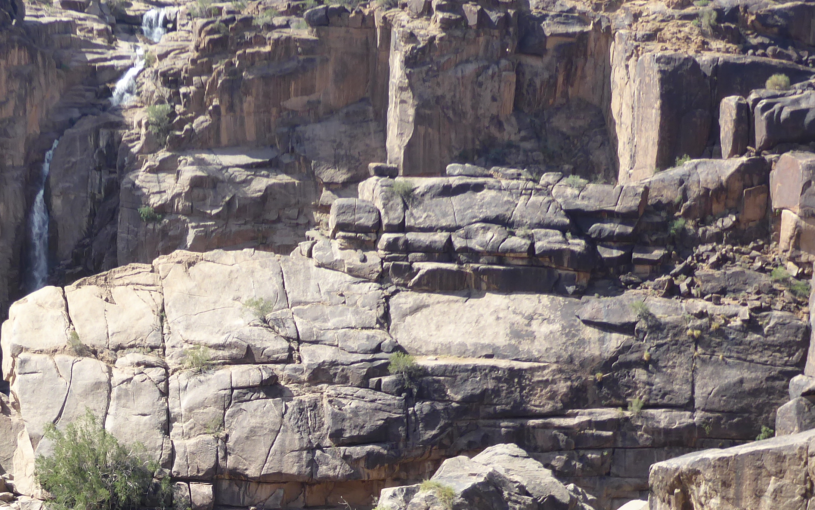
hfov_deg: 19.9
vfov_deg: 12.6
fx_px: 2288
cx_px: 142
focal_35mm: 103
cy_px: 478
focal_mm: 9
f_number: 4.1
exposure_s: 1/250
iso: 80
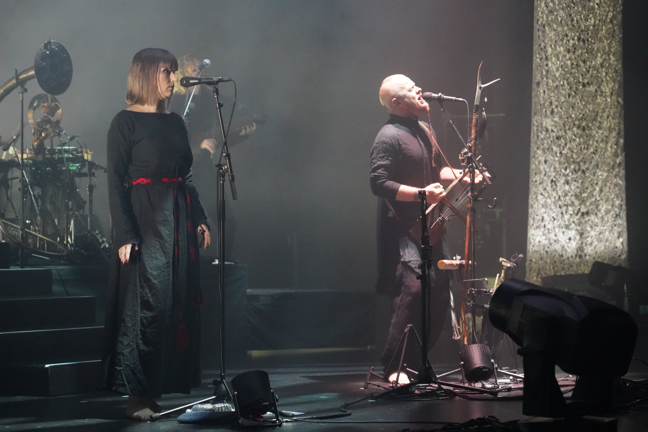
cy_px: 216
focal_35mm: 105
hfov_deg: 19.5
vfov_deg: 13.0
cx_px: 324
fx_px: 1890
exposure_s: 1/160
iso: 12800
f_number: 4
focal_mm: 105
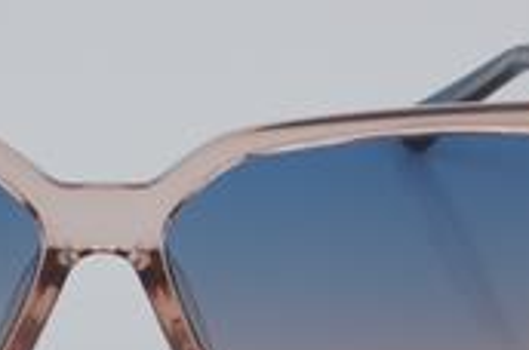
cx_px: 108
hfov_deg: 10.7
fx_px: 2818
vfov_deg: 7.1
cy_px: 286
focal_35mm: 192
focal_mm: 55
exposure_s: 1/4
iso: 100
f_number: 32
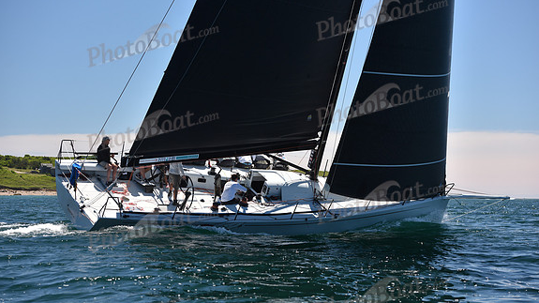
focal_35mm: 74
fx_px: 1057
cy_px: 165
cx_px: 268
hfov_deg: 28.6
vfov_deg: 16.3
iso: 250
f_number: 4.5
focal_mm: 70
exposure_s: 1/800
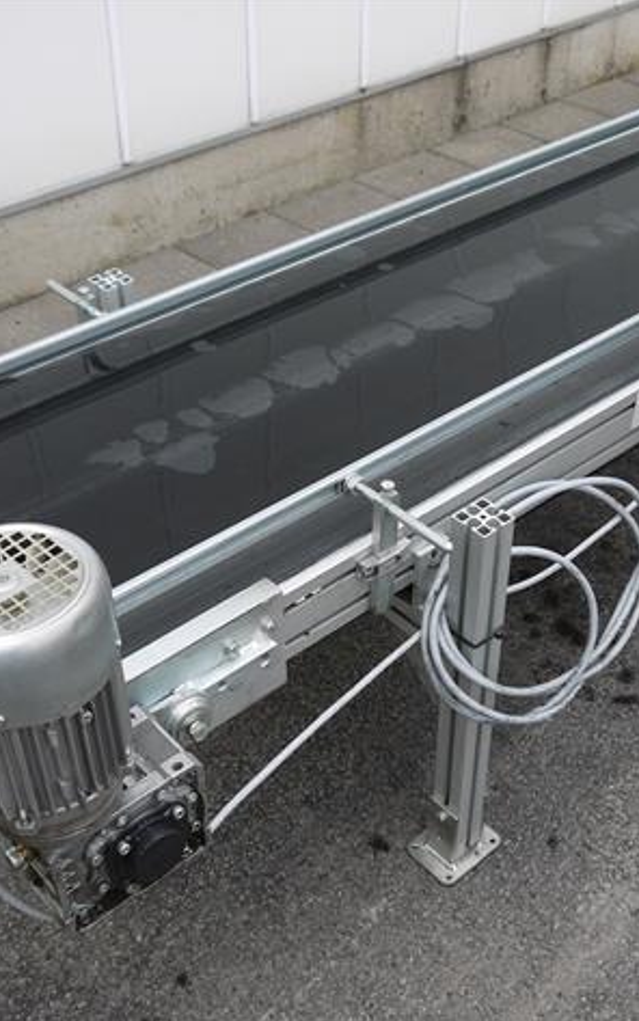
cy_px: 512
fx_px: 1197
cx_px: 337
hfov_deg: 29.9
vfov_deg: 46.2
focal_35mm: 43
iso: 100
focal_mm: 15
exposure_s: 1/160
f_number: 4
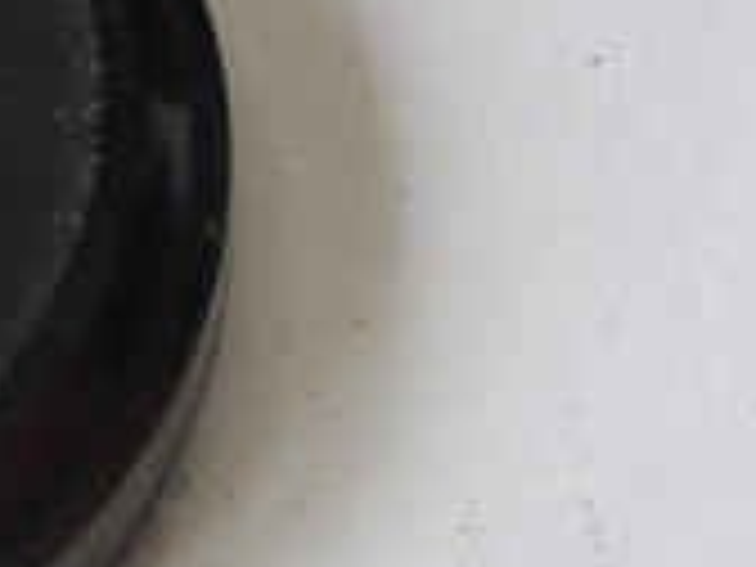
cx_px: -378
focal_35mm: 314
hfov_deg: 6.2
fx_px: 6858
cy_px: -1184
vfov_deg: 4.5
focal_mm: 22
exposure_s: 1/25
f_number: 10
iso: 400
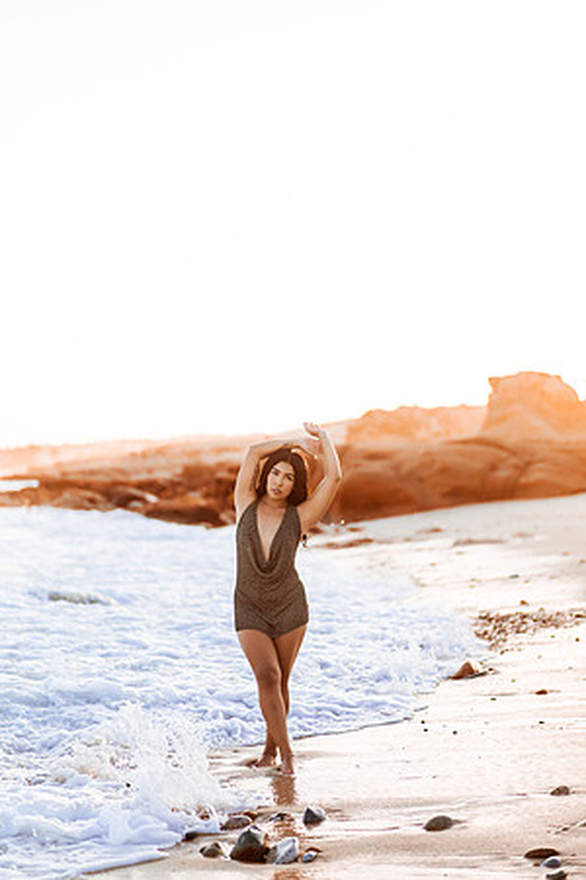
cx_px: 293
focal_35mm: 58
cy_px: 440
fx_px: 1416
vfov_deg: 34.5
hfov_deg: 23.4
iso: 100
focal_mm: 58
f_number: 1.4
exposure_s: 1/2000
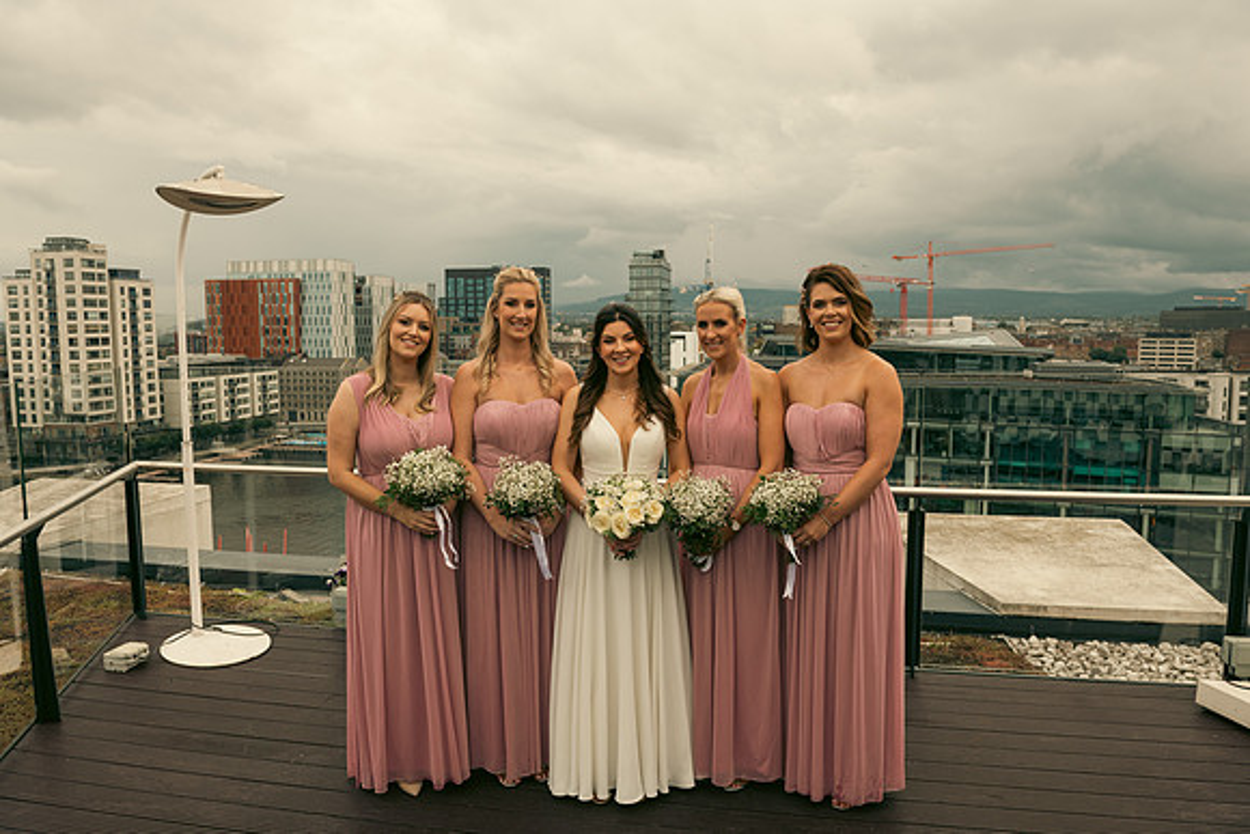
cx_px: 625
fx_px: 848
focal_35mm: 24
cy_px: 417
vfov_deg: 52.4
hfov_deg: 72.8
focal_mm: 24
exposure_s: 1/250
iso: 160
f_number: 6.3
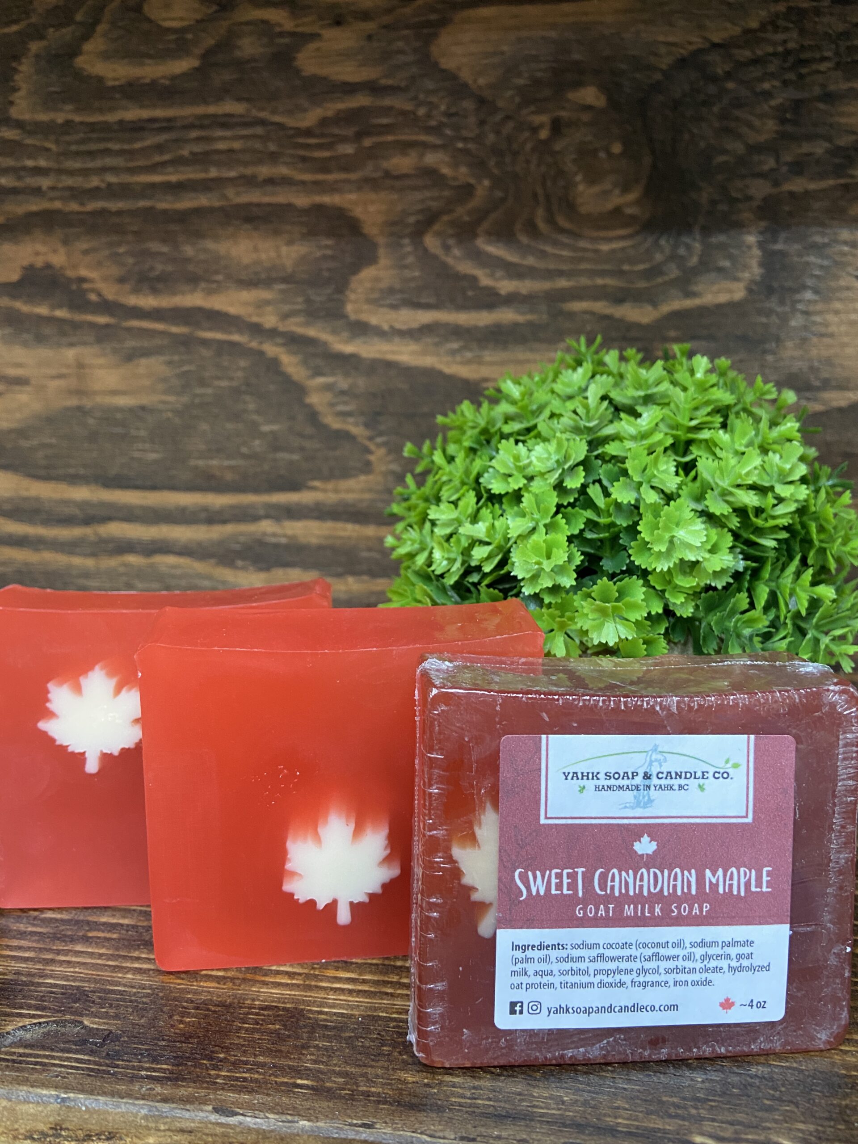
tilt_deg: -10.9
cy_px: 572
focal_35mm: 26
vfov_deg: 67.3
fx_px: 859
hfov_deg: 53.1
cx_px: 429
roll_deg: -0.5
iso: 320
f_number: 1.8
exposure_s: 1/40
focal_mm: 4.25
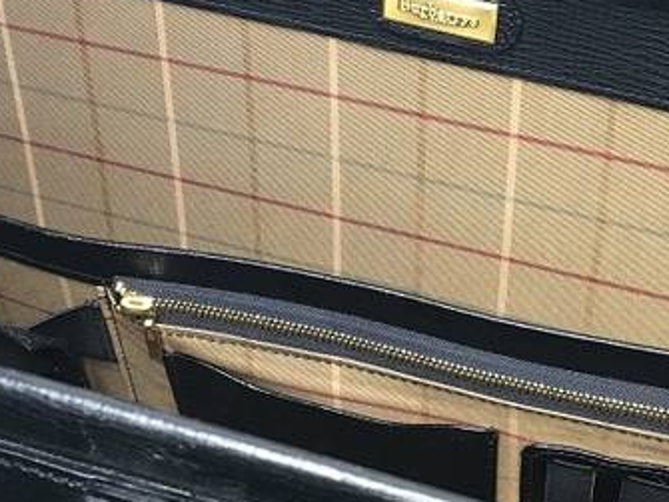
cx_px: 423
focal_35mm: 78
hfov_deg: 25.0
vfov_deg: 18.8
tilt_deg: -46.5
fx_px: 1507
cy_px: 165
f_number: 2.2
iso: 32
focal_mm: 4.15
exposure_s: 1/30
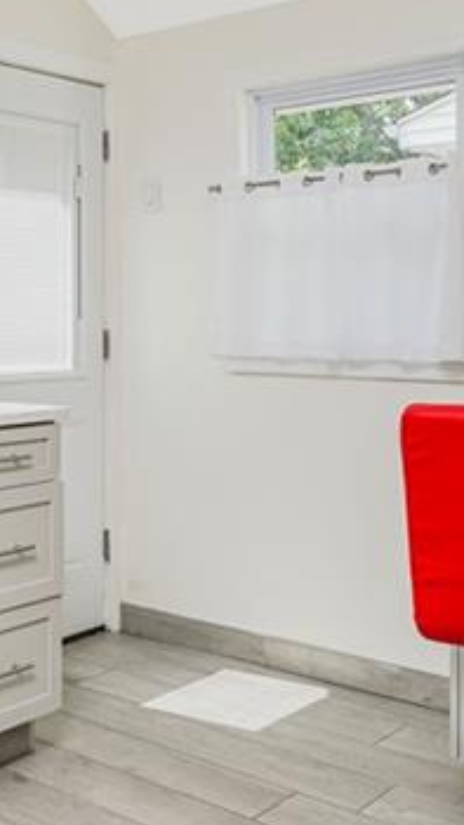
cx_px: -2
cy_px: 290
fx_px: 1071
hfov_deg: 23.4
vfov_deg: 41.7
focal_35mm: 49
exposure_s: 1/80
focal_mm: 16
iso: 100
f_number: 6.3
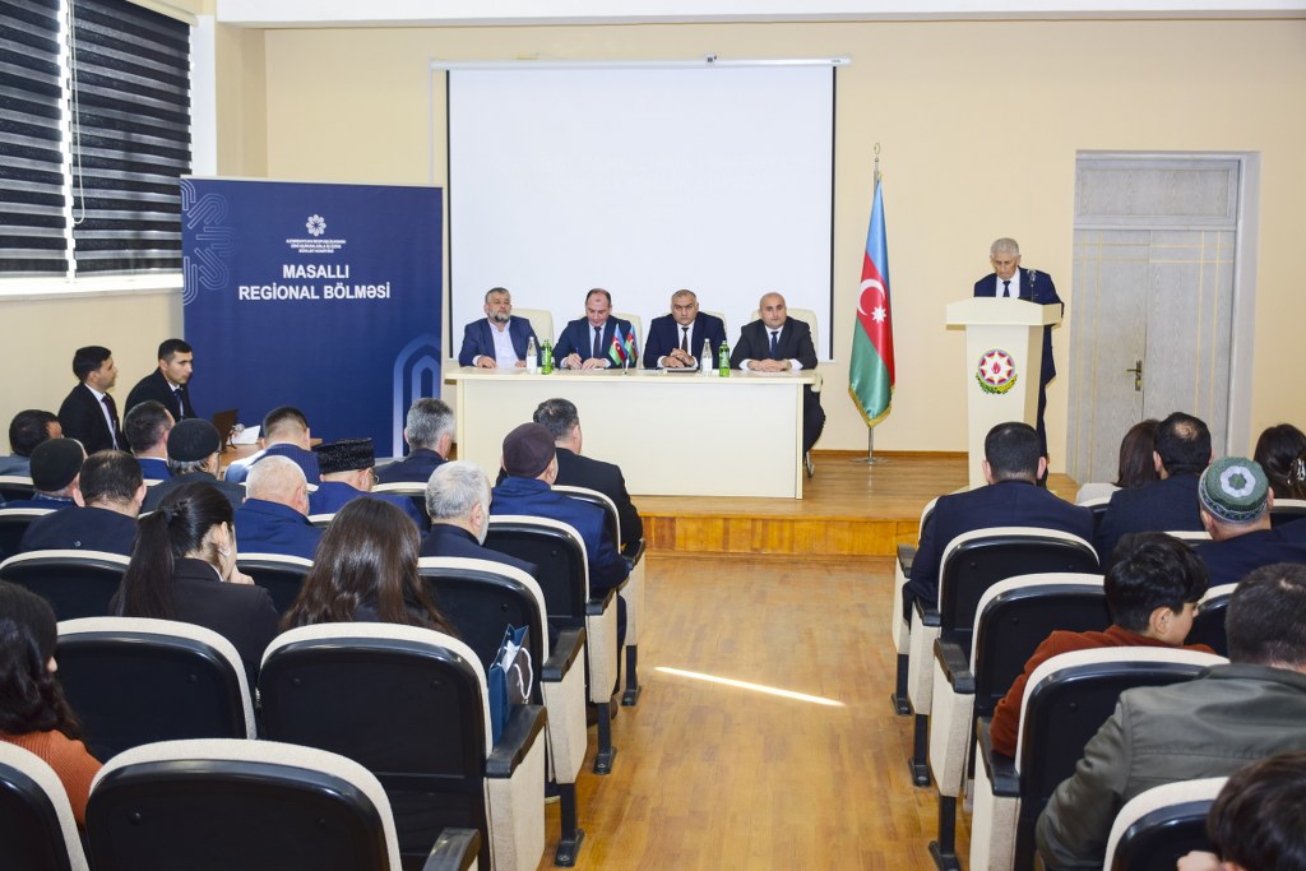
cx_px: 653
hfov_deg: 43.6
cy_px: 436
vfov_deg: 29.9
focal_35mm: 45
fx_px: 1633
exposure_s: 1/80
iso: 400
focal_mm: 30
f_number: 4
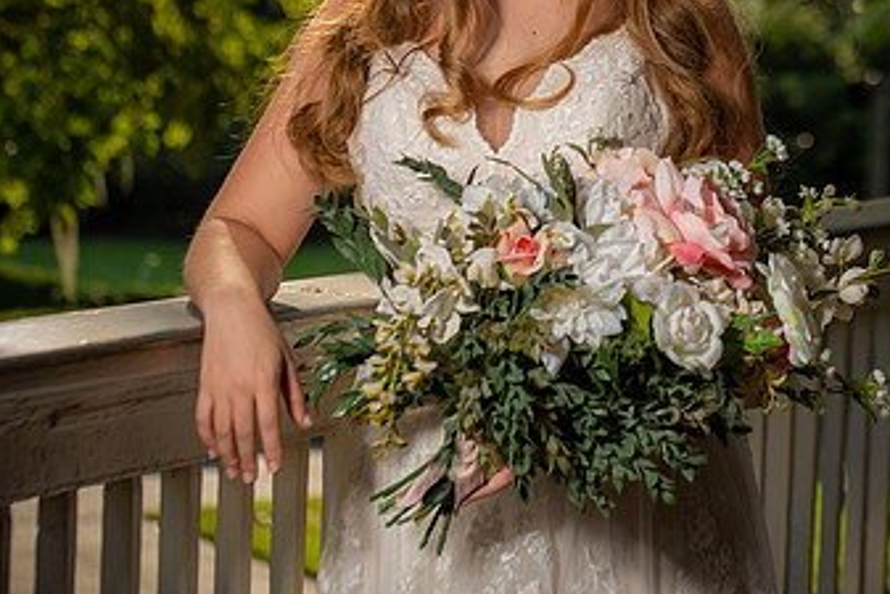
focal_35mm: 146
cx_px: 610
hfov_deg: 14.0
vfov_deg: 9.4
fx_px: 3611
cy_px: 100
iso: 100
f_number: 5.6
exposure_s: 1/250
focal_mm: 85
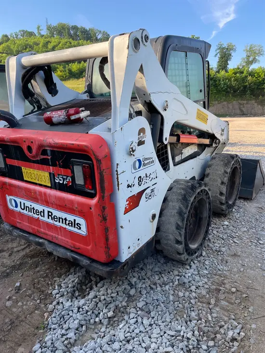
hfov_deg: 53.1
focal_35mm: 26
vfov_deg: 67.3
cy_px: 176
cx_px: 132
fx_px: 265
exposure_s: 1/485
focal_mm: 4.2
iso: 32
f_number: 1.6
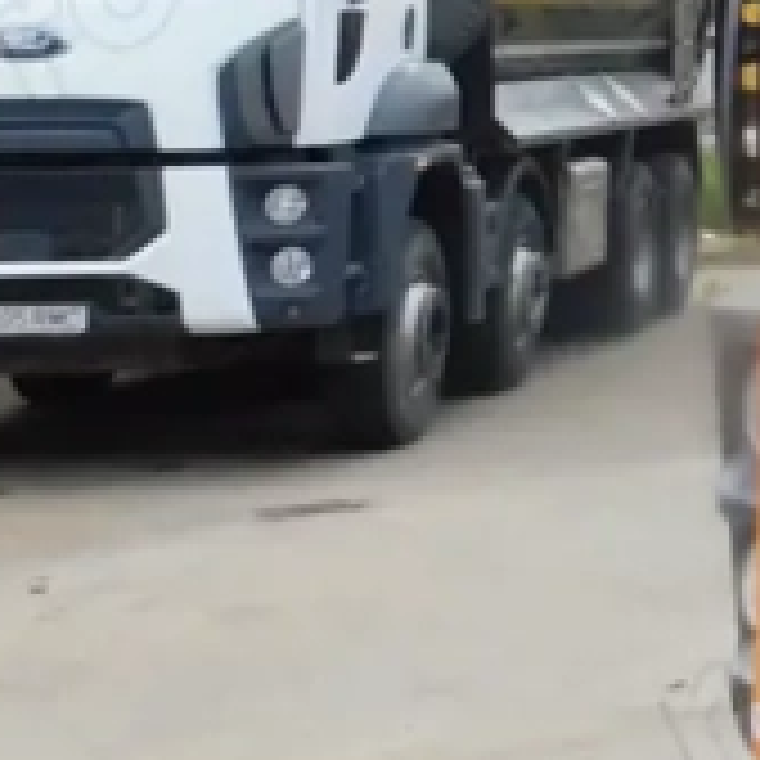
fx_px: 2981
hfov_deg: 11.4
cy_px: -166
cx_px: 1965
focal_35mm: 120
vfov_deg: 14.1
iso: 125
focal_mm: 4
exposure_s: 1/800
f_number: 3
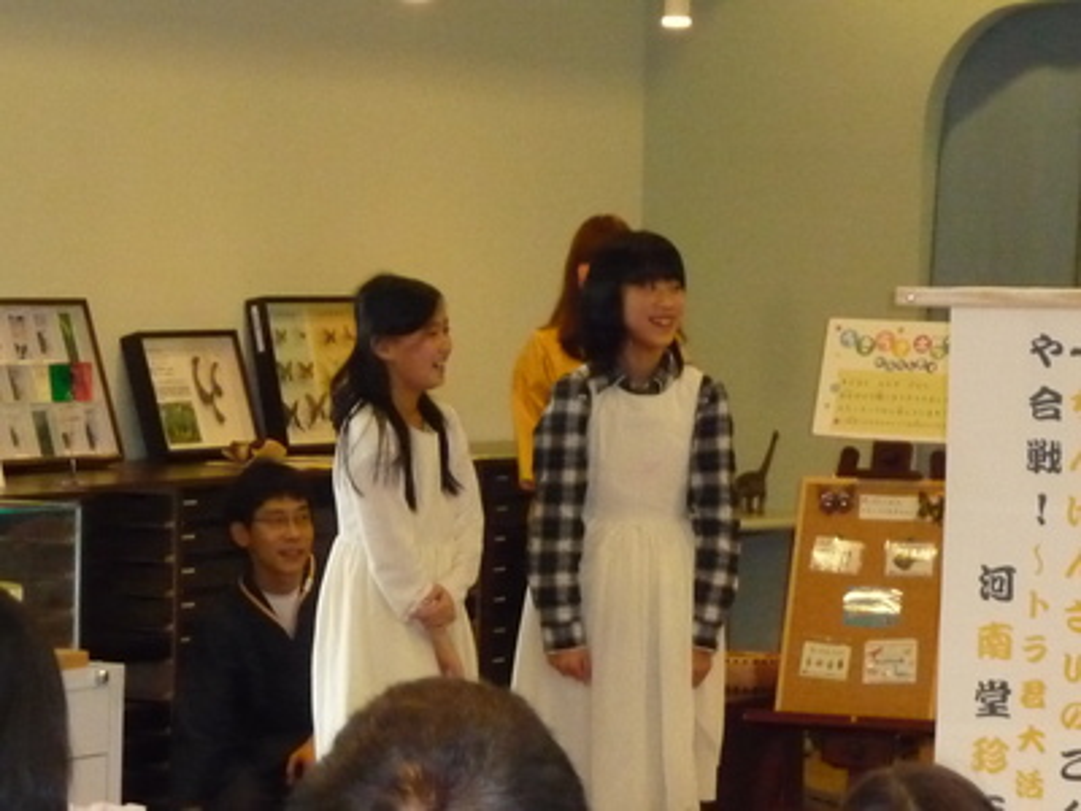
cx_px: 540
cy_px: 406
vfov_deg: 10.5
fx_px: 4403
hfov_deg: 14.0
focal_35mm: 141
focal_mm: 14.2
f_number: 4.7
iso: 800
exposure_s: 1/40
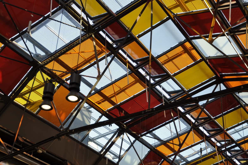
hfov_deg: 35.1
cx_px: 124
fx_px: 392
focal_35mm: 57
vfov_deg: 23.7
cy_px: 82
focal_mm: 38
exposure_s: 1/40
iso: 200
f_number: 6.3
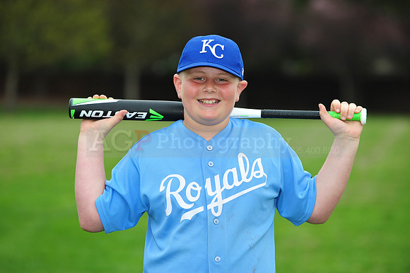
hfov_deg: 10.3
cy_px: 136
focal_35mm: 200
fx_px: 2276
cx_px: 205
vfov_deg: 6.9
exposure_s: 1/640
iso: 400
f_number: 5
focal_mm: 200
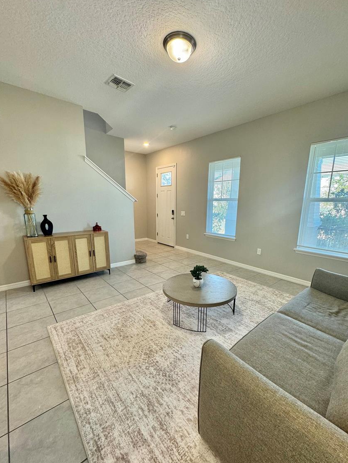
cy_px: 243
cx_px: 184
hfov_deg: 81.7
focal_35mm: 15
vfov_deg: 98.1
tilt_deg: -11.9
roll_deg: -0.5
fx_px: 201
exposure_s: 1/60
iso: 160
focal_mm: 2.22
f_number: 2.2
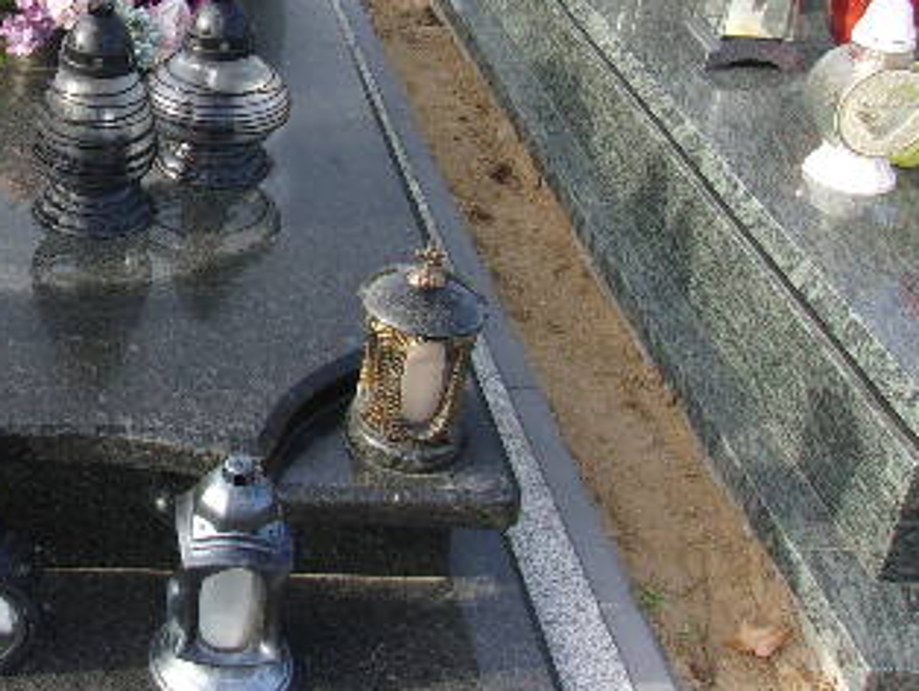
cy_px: 108
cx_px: 56
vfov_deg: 26.0
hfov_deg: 32.8
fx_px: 1461
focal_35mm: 55
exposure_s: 1/280
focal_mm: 4.9
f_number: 3
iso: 80
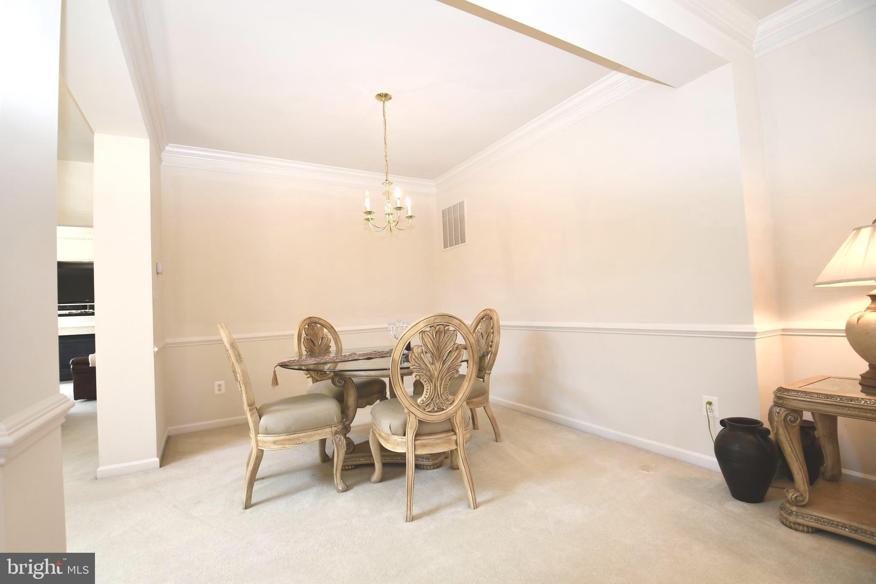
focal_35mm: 15
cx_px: 438
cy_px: 292
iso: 250
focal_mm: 10.5
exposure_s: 1/60
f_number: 4
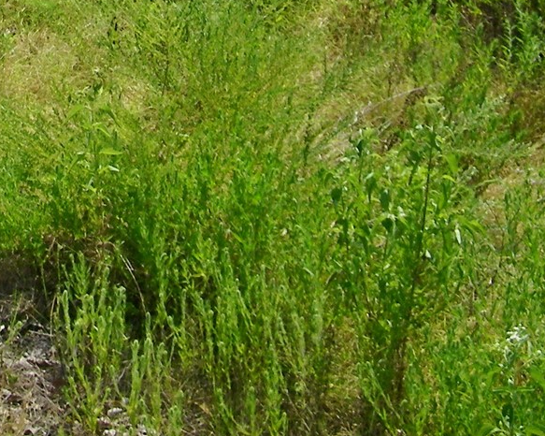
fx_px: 1451
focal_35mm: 90
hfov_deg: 20.6
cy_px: -130
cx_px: -7
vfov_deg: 16.2
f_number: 7
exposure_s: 1/320
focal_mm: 5
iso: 80
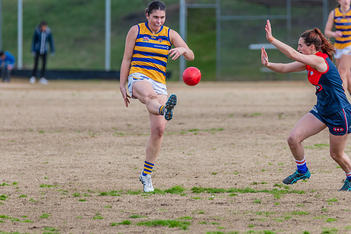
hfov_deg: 2.8
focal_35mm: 735
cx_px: 178
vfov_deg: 1.9
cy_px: 104
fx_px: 7168
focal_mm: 500
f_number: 7.1
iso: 800
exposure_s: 1/1600
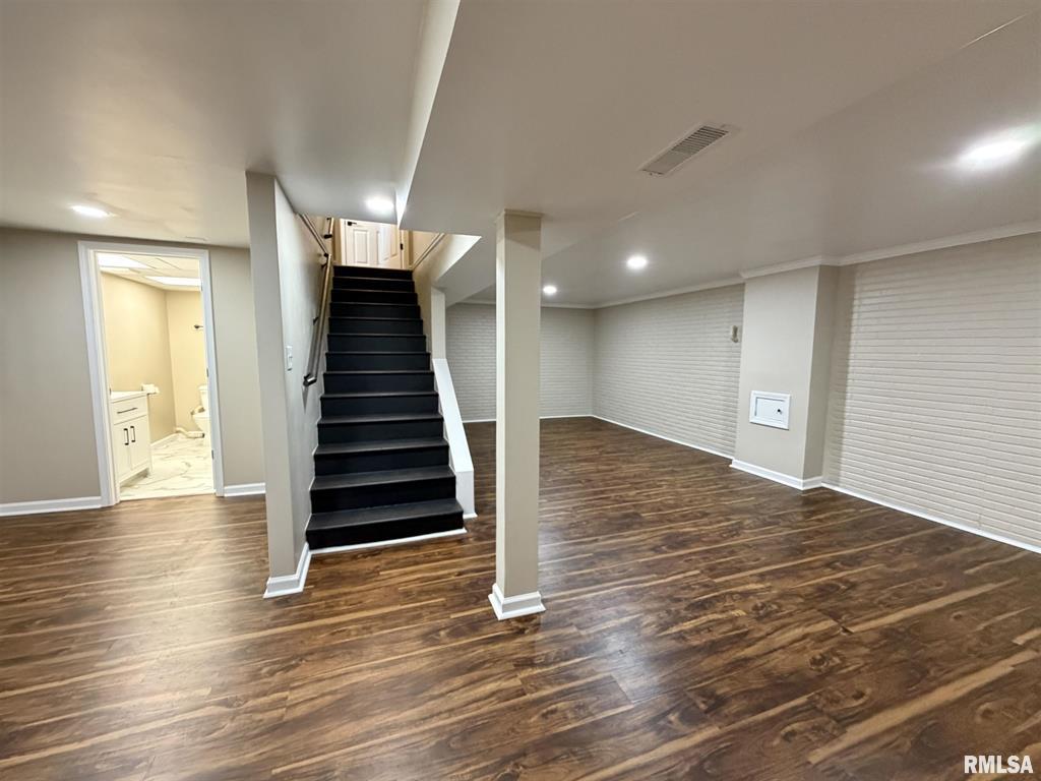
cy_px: 390
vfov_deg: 85.7
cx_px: 520
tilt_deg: -5.6
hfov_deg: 102.1
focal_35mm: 14
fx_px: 421
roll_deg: -0.9
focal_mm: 2.22
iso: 640
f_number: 2.2
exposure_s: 1/60
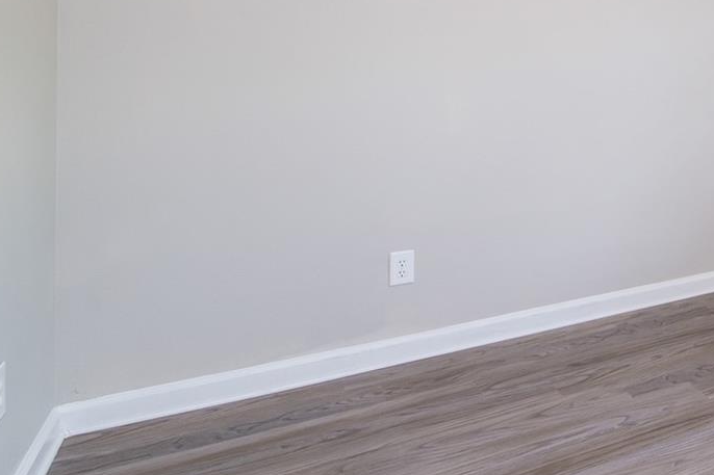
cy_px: 8
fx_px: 694
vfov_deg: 34.6
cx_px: 802
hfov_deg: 41.9
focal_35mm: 35
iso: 400
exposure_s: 1/20
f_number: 7.1
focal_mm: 15
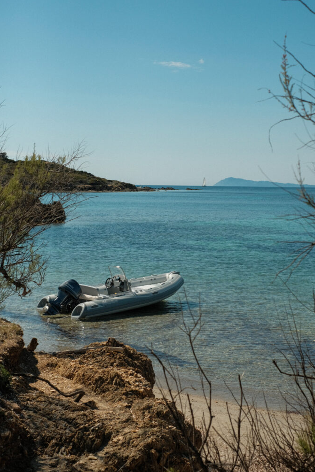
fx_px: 709
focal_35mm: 54
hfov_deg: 25.1
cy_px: 236
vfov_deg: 36.9
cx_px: 159
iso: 800
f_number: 5.6
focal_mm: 35
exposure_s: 1/6000
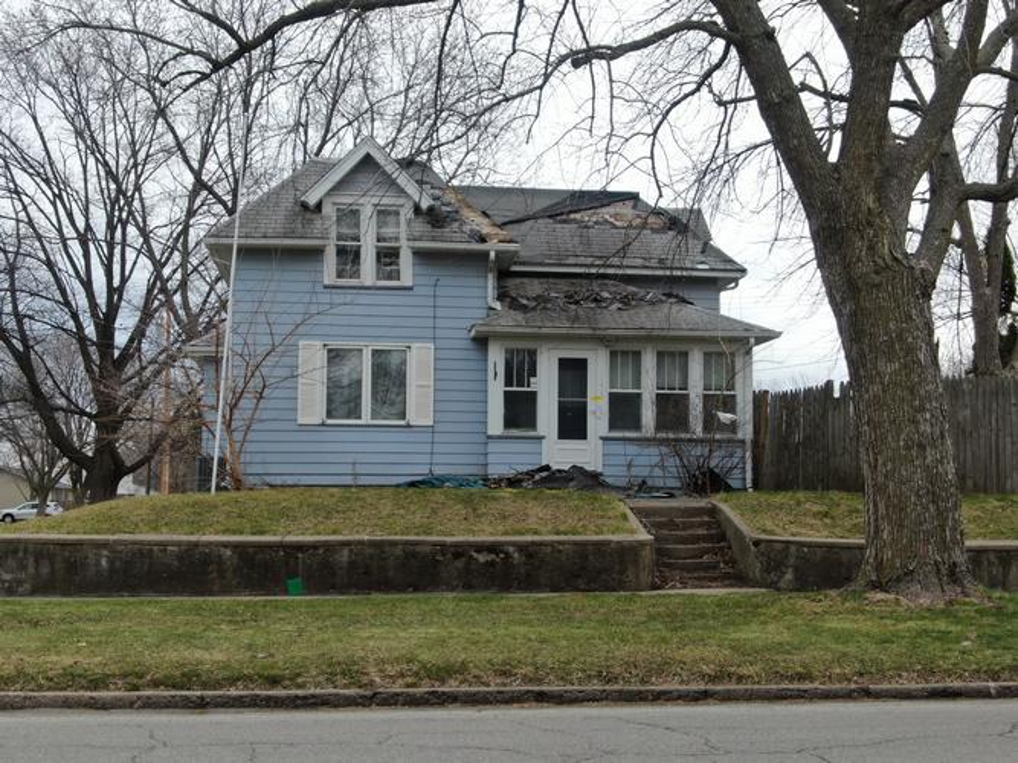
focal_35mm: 48
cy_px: 382
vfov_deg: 30.3
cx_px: 509
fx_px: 1411
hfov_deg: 39.7
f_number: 3.8
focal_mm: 8.6
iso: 100
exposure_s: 1/500
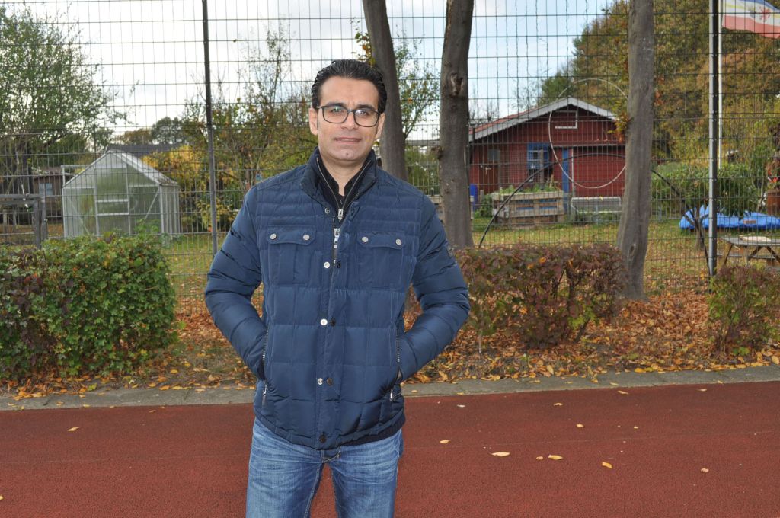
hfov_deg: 49.6
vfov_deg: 34.1
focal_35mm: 39
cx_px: 390
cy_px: 259
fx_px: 844
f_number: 6.3
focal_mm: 26
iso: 200
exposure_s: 1/200
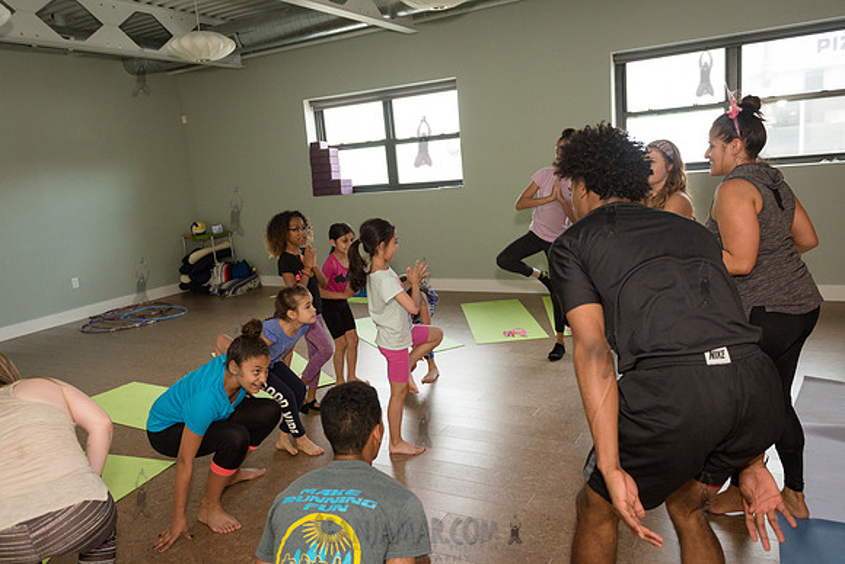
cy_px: 282
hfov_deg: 65.5
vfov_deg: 46.4
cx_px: 422
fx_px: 657
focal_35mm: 28
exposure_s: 1/640
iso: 1600
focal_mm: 28
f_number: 4
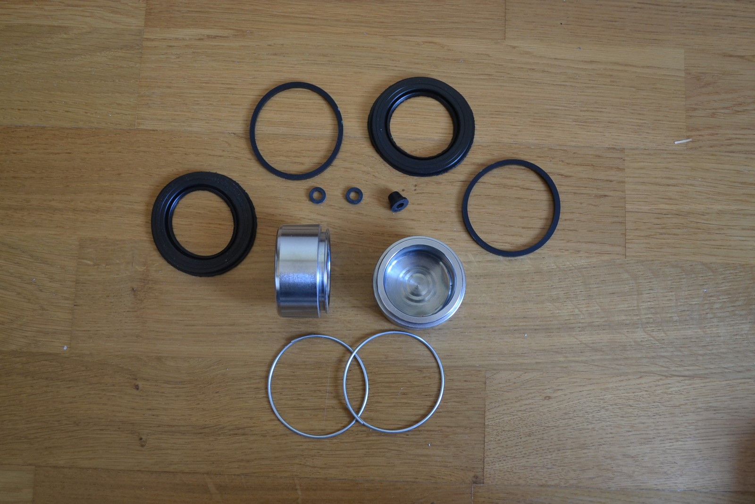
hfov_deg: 49.5
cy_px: 252
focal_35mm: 39
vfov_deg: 34.2
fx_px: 818
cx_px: 378
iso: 560
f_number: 4.2
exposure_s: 1/15
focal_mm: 26
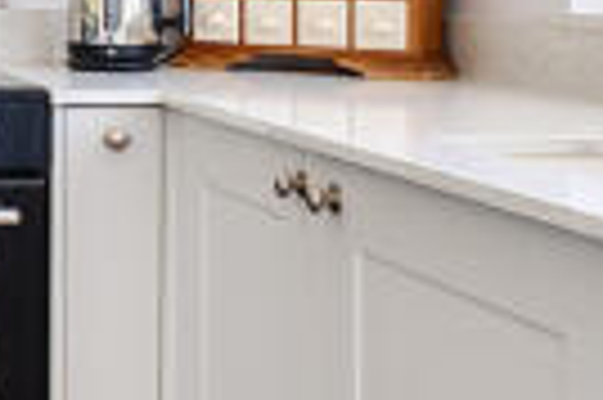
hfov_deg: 19.9
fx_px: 1489
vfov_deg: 15.0
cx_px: -288
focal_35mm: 89
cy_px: -34
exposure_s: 1/2
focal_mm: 17
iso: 100
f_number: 8
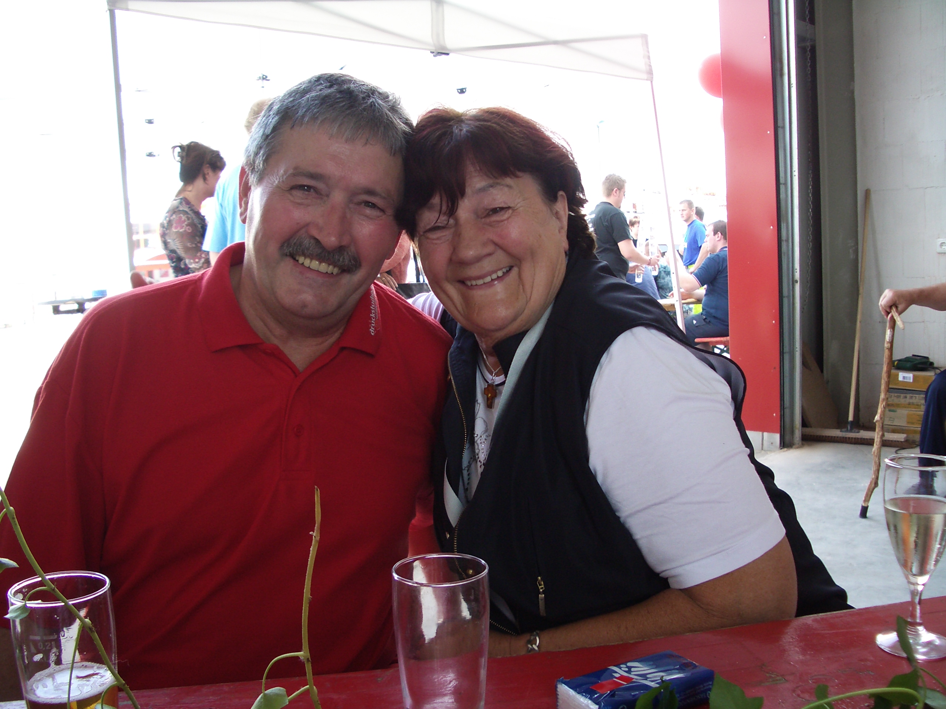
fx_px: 956
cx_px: 473
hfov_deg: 52.6
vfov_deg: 40.7
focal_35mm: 35
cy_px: 354
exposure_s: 1/80
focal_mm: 5.8
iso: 100
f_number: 2.6
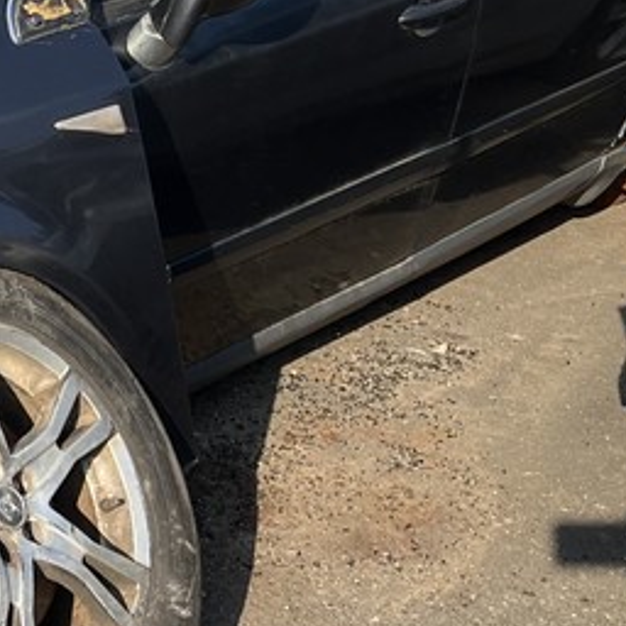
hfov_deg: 17.4
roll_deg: -1.1
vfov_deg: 18.7
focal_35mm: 92
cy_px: 147
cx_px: -240
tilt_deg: -16.7
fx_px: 1882
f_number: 1.5
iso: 50
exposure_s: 1/2165
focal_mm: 5.7
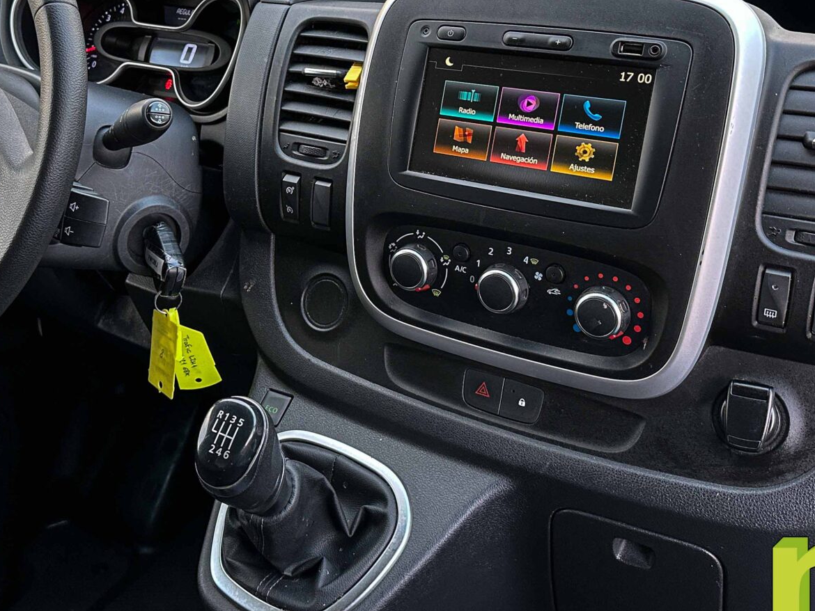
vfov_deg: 33.9
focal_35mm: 42
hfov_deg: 44.6
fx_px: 989
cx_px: 337
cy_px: 176
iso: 80
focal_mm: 6.86
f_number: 1.8
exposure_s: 1/3200
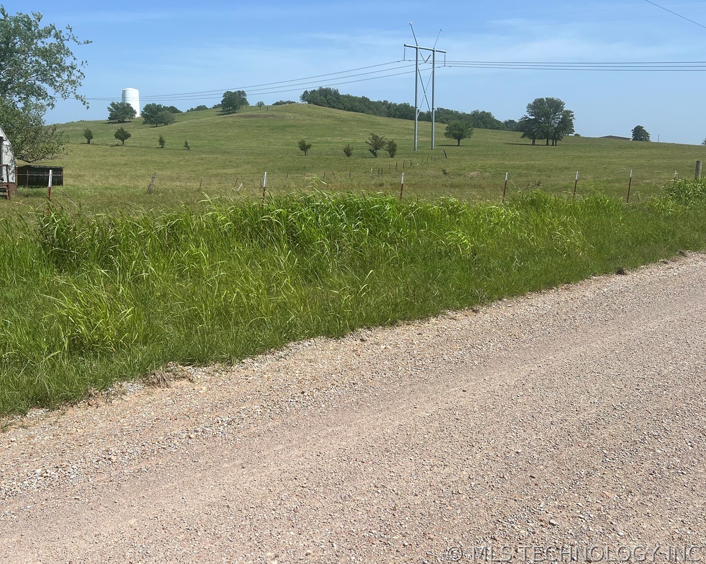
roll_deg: -0.4
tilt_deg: -4.5
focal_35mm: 34
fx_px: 710
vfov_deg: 43.1
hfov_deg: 52.6
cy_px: 216
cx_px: 291
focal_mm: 5.7
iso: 50
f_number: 1.5
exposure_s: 1/5319
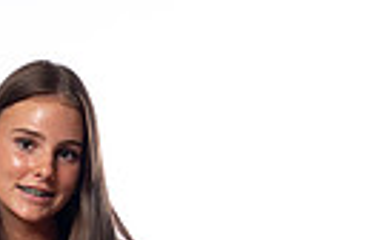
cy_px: 603
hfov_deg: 10.8
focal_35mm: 194
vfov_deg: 6.4
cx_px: 31
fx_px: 2038
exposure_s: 1/250
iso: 640
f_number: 7.1
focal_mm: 57
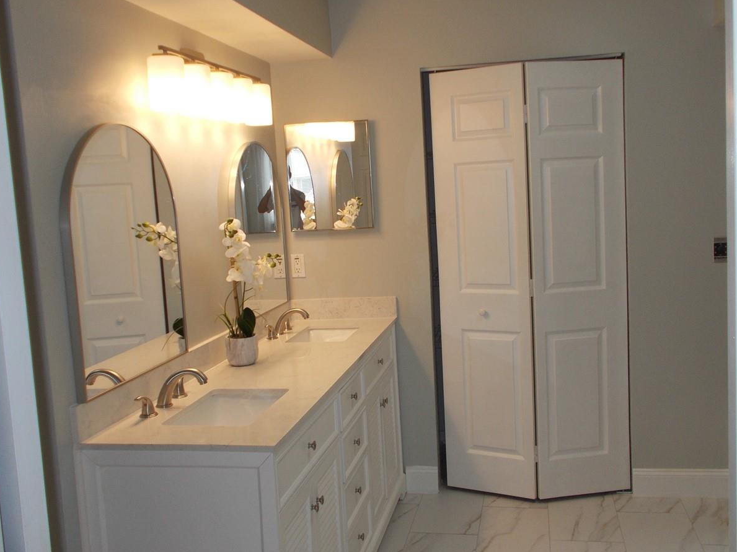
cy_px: 271
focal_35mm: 35
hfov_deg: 52.6
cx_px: 398
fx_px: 745
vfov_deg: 40.7
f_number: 3.2
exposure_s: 1/30
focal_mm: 4.6
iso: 80
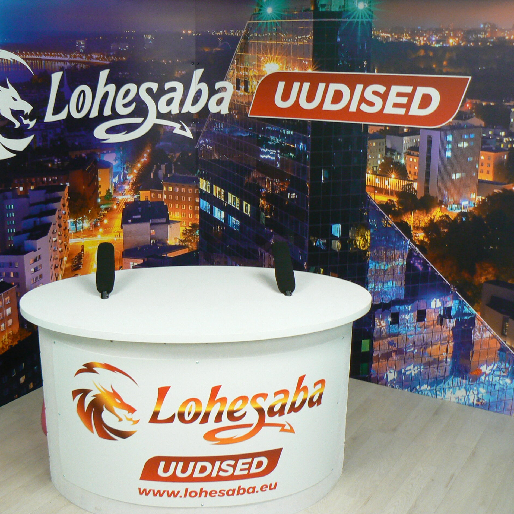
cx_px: 214
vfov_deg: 39.2
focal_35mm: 43
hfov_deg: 39.1
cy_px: 254
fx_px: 722
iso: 160
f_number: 2.8
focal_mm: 6
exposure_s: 1/30
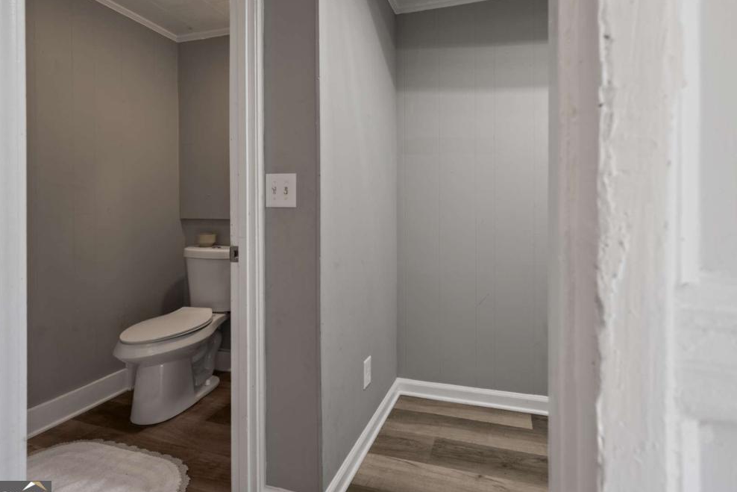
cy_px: 212
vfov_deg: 70.1
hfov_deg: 92.9
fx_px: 348
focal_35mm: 17
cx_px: 409
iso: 400
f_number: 8
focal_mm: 14
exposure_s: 1/8
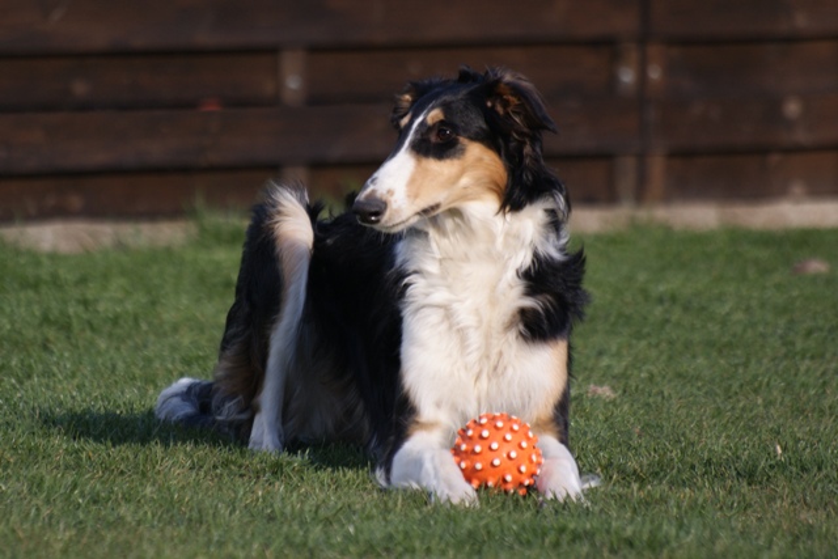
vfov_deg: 3.3
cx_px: 419
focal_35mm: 420
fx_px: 9778
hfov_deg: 4.9
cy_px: 280
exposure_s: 1/500
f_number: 5.6
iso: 200
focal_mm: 280
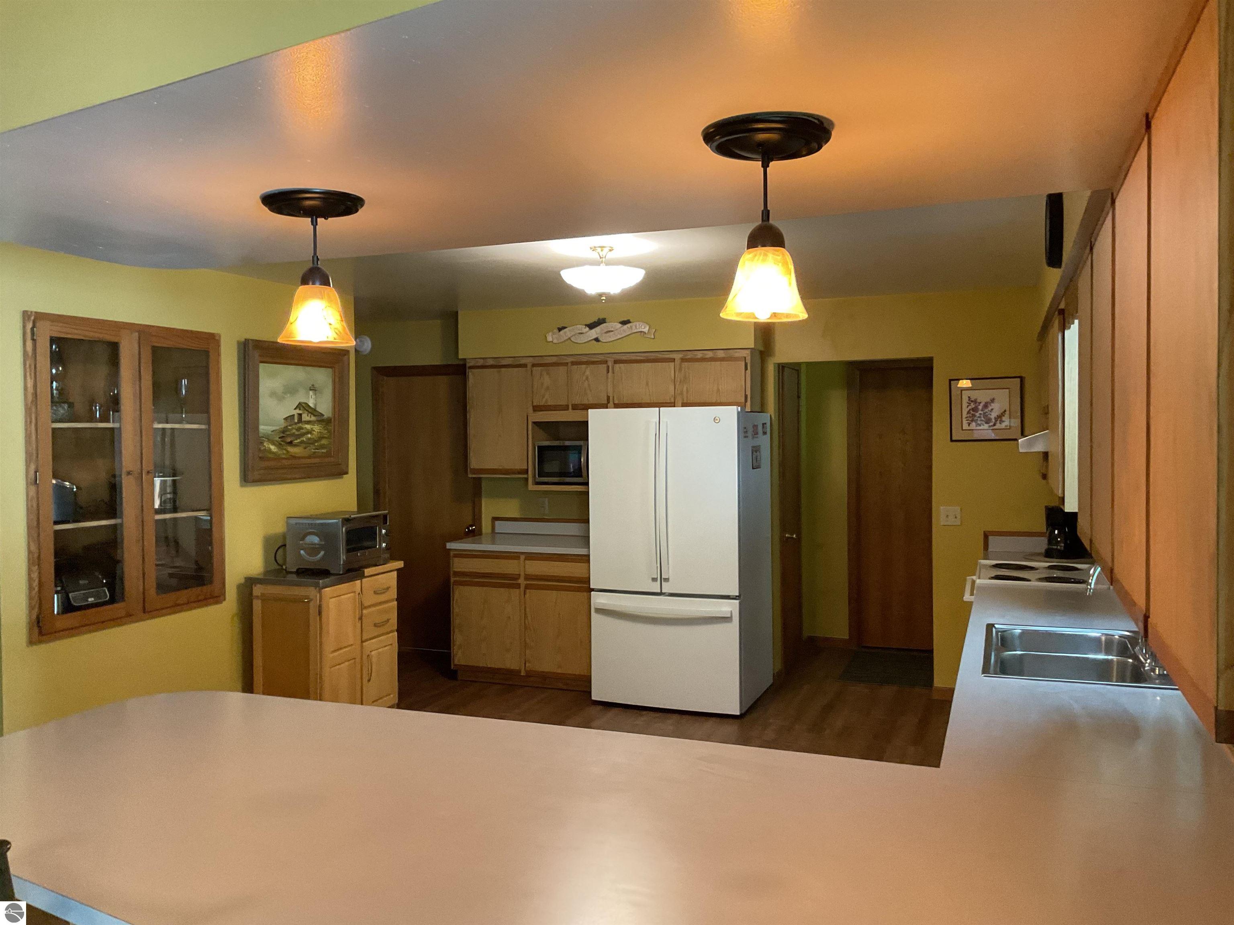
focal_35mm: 29
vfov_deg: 48.2
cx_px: 617
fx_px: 1034
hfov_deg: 61.7
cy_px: 462
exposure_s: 1/60
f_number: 1.8
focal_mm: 3
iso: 250
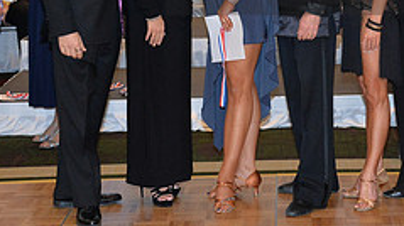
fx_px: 1306
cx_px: 350
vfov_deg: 9.8
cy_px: -30
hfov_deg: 17.4
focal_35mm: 122
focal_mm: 48
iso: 2500
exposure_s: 1/250
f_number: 5.6
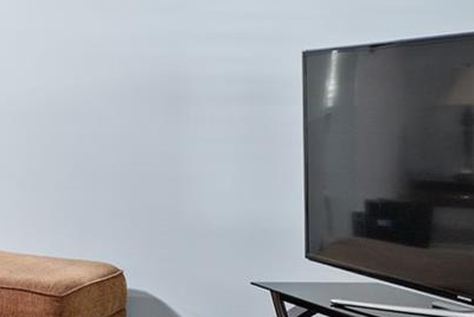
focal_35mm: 56
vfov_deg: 24.1
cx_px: -296
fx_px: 738
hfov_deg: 24.4
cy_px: 102
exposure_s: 1/2
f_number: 7.1
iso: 500
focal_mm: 14
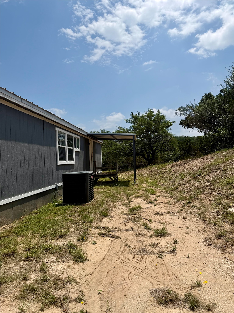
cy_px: 156
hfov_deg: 56.8
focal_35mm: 24
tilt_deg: +2.8
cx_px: 117
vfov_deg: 71.6
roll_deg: +1.6
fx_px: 216
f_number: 1.78
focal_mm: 6.76
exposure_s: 1/10309
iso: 80
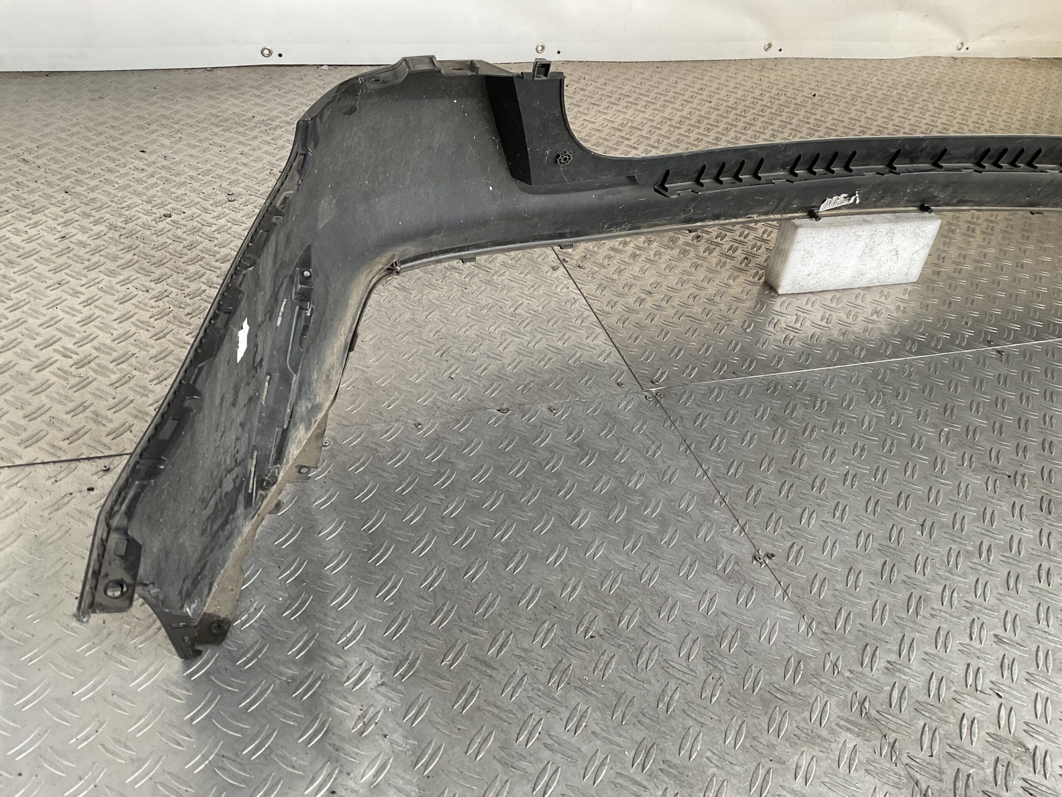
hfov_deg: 61.7
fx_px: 890
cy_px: 398
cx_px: 531
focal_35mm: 29
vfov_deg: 48.2
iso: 40
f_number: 1.8
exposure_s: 1/50
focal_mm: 3
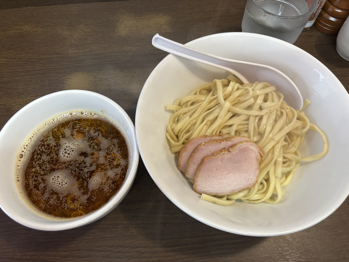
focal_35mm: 26
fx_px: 262
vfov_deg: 53.1
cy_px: 131
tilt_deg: -65.3
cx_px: 174
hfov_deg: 67.3
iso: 250
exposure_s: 1/50
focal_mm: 5.96
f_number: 1.6
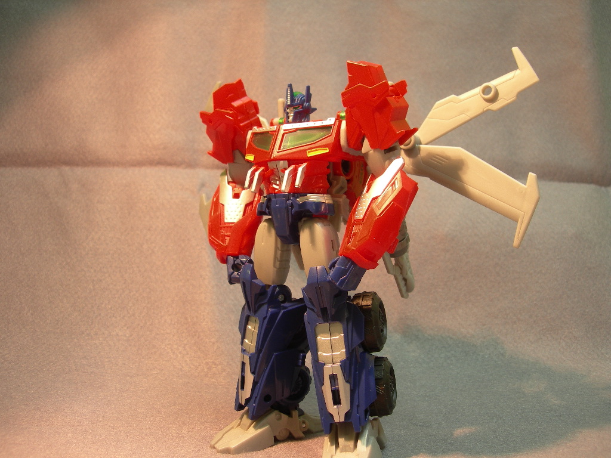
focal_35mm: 38
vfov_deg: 37.7
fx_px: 671
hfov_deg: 49.0
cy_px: 229
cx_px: 306
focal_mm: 7.8
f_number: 2.8
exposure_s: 1/10.5
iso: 50
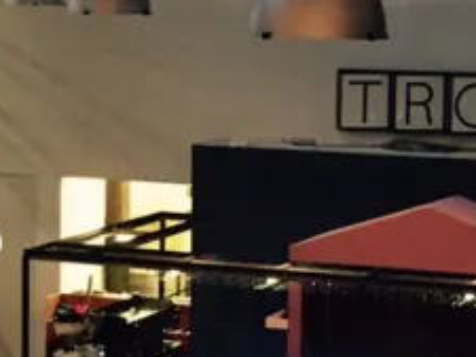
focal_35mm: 129
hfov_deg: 15.2
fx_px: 1775
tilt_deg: -5.8
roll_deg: -1.9
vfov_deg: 11.5
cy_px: 182
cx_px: 154
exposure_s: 1/15
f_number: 2.2
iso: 320
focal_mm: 4.15
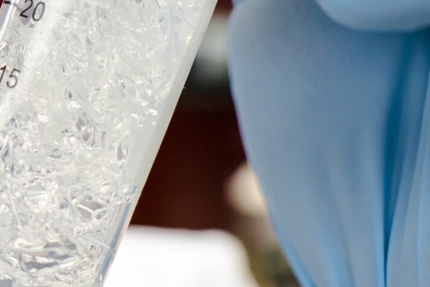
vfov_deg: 13.5
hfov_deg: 18.4
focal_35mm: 101
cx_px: -171
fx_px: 1207
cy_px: 87
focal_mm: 28
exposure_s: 1/160
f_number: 4
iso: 640
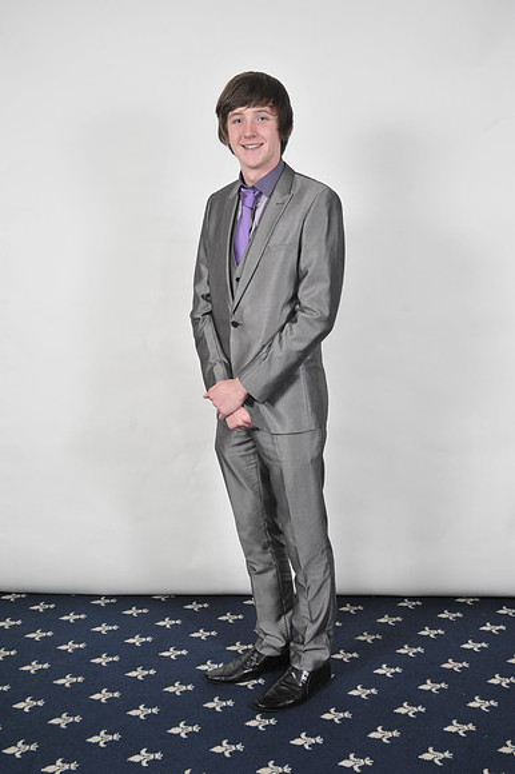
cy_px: 387
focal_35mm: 42
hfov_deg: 31.9
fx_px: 902
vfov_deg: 46.4
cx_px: 258
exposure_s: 1/160
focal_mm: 42
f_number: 7.1
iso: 1000
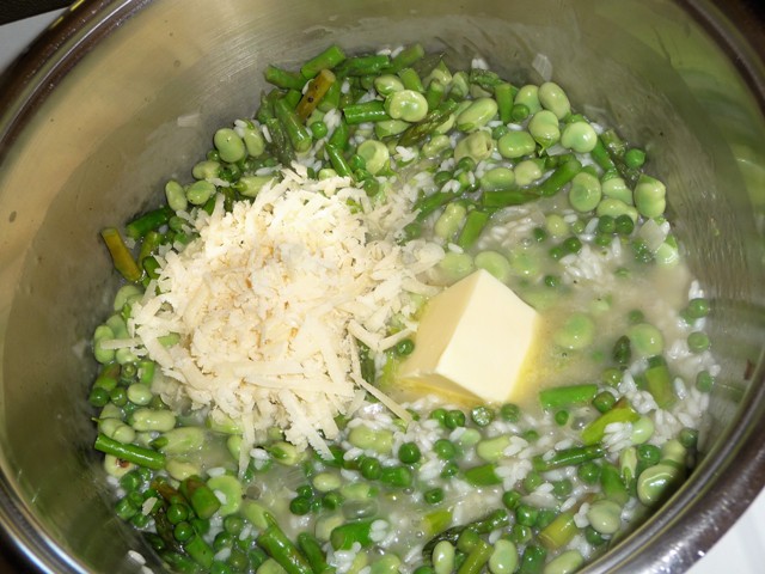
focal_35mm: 40
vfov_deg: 36.0
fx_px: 884
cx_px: 382
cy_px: 287
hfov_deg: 46.8
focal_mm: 6.7
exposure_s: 1/30
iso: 100
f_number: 3.9
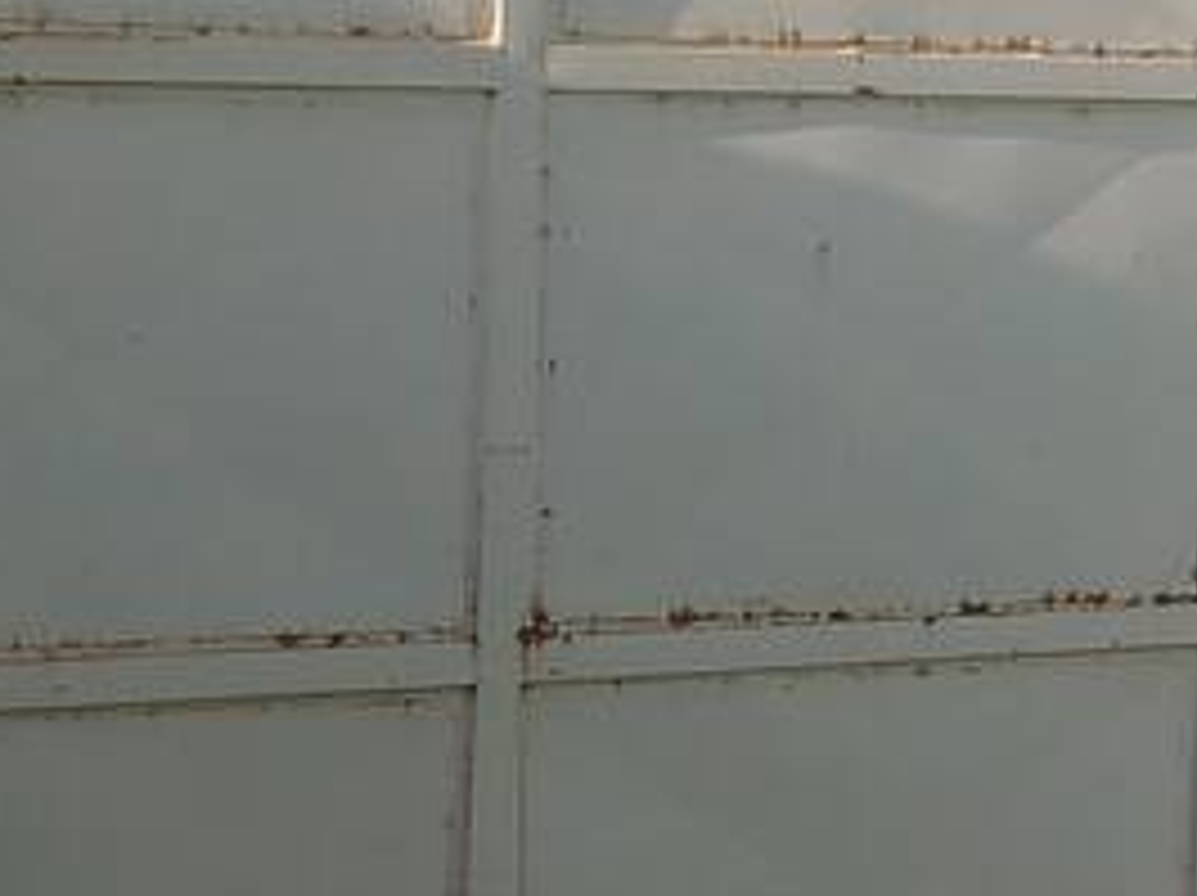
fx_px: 4491
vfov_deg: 11.4
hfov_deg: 13.6
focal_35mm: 130
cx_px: 2133
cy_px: 198
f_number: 1.7
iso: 50
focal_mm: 5.31
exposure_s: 1/1128
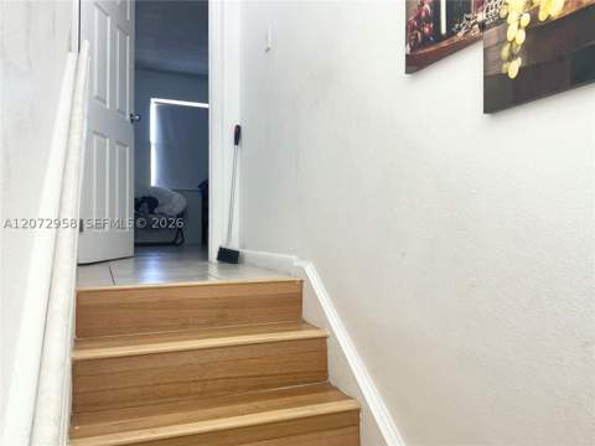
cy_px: 223
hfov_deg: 61.7
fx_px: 498
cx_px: 298
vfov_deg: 48.2
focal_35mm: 29
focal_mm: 3
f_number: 1.8
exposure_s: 1/60
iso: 50
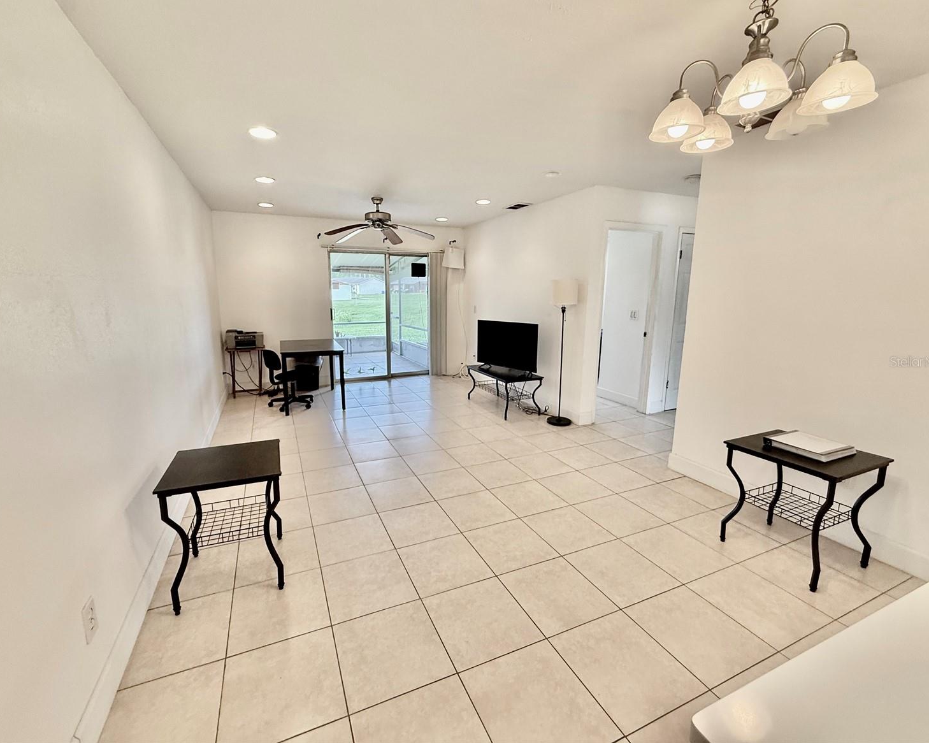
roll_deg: +0.4
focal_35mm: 15
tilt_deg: -9.9
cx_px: 440
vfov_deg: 84.0
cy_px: 361
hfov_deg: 96.7
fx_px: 412
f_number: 2.2
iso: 160
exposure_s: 1/120
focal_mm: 2.22
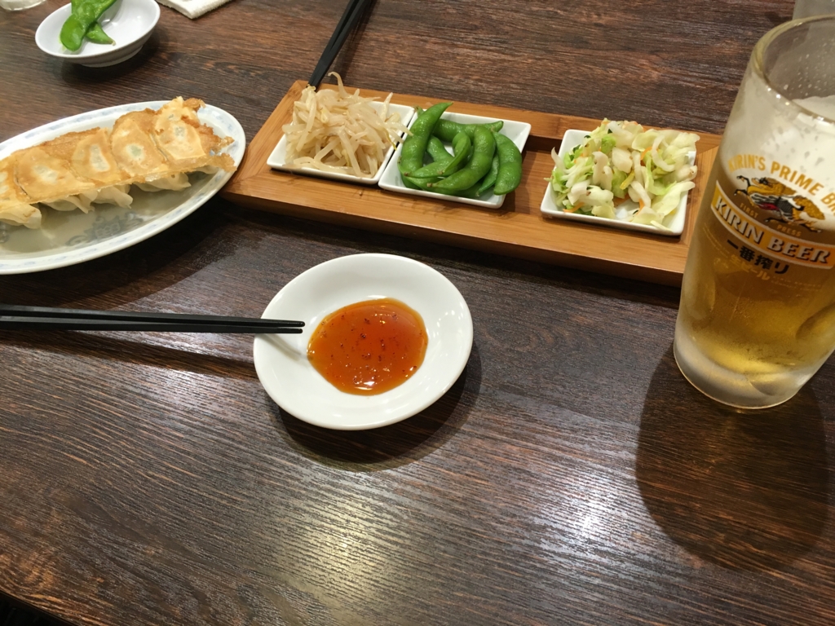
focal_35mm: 29
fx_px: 700
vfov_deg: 48.2
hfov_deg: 61.7
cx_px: 418
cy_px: 313
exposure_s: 1/30
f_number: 2.2
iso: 100
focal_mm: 4.15
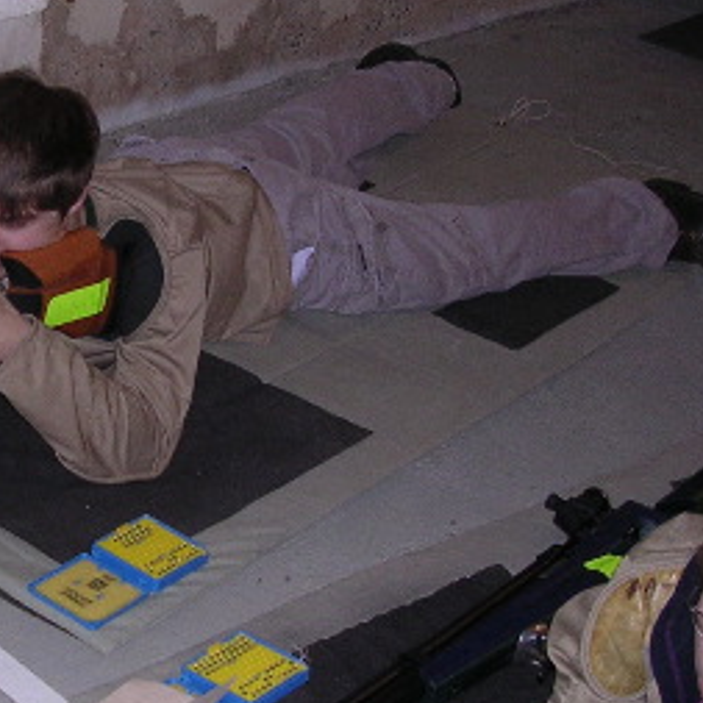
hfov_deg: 19.7
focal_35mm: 85
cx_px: -25
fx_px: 1953
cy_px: 297
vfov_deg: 20.4
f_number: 2.8
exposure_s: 1/60.1
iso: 154
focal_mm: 5.8
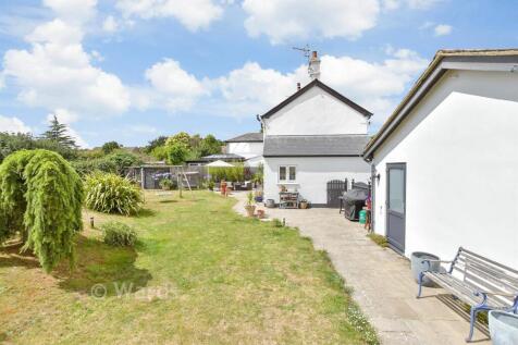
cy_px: 172
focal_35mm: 15
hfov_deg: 100.4
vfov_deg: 77.3
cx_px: 259
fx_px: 216
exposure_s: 1/500
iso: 160
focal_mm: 10
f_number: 6.3
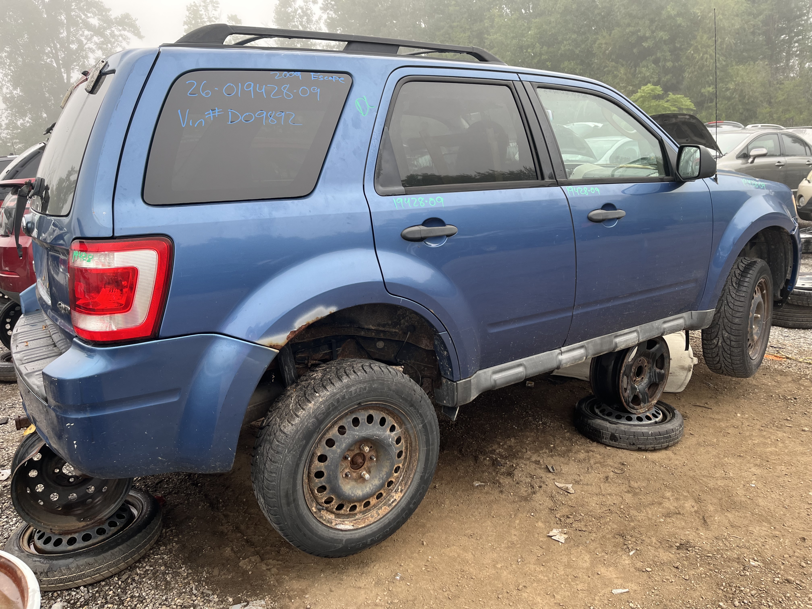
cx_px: 406
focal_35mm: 26
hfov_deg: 67.3
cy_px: 304
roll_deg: +2.3
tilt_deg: -12.4
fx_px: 610
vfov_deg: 53.1
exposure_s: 1/343
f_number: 1.6
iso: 50
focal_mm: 5.1
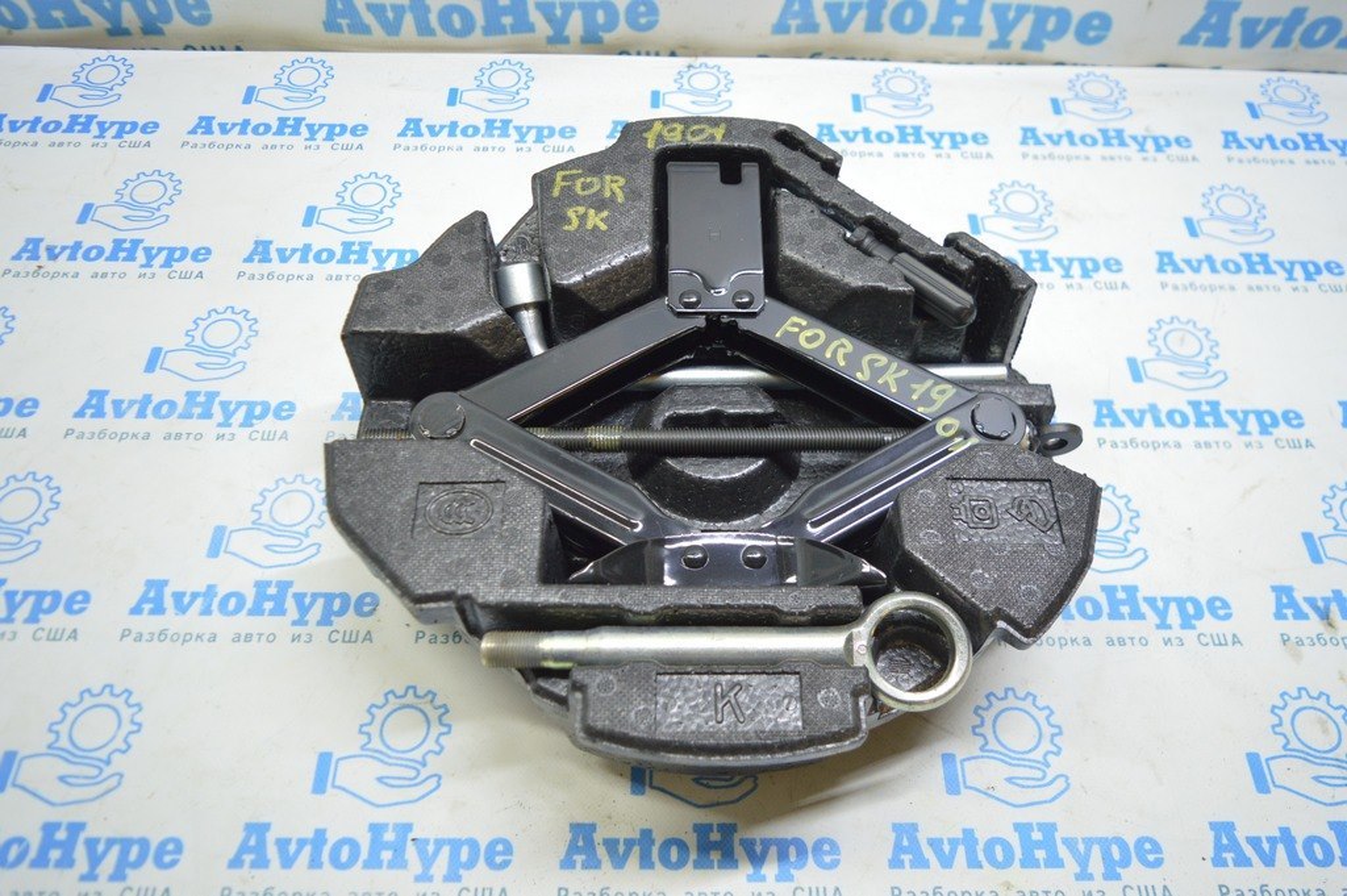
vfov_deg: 47.9
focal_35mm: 27
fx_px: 1009
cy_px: 448
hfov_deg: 67.4
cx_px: 674
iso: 400
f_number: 3.5
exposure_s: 1/40
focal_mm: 18
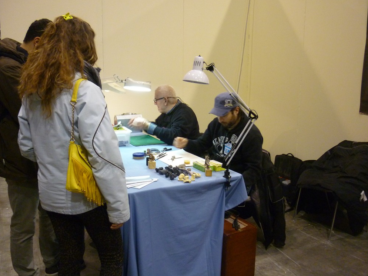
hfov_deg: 54.0
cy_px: 135
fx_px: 361
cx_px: 188
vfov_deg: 41.8
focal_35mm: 34
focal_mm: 5.5
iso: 400
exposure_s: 1/30
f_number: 2.8
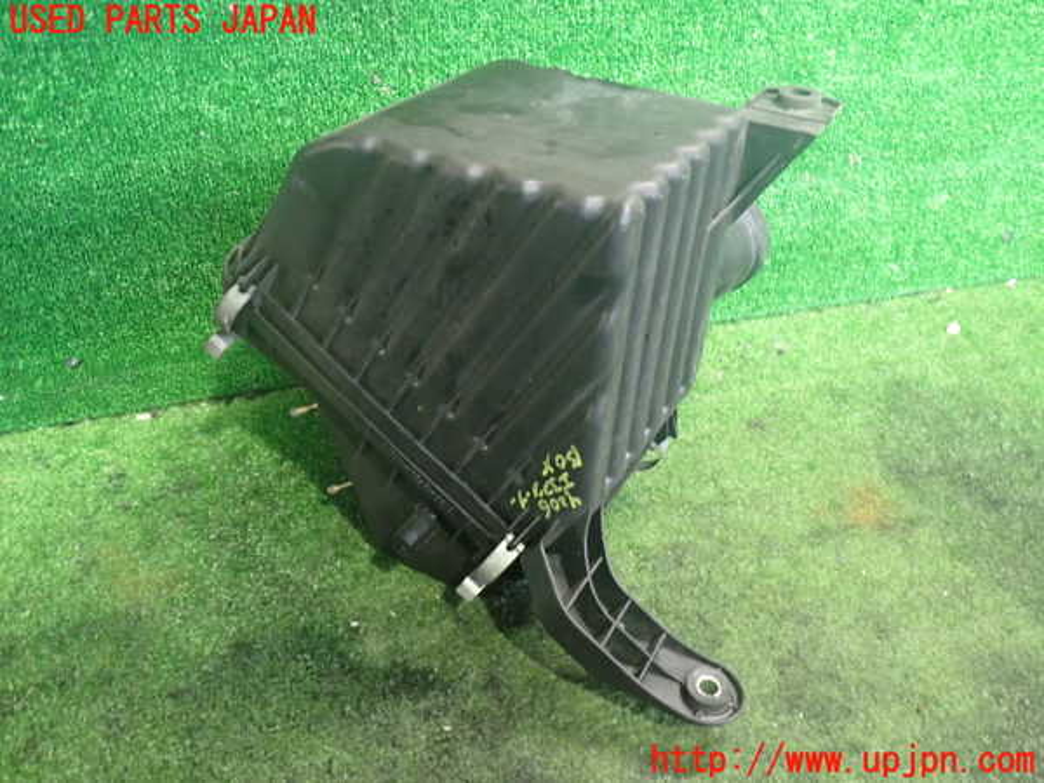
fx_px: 905
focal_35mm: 30
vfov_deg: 46.8
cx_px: 522
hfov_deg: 60.0
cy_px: 392
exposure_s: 1/25
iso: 800
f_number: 2.3
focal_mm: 5.4
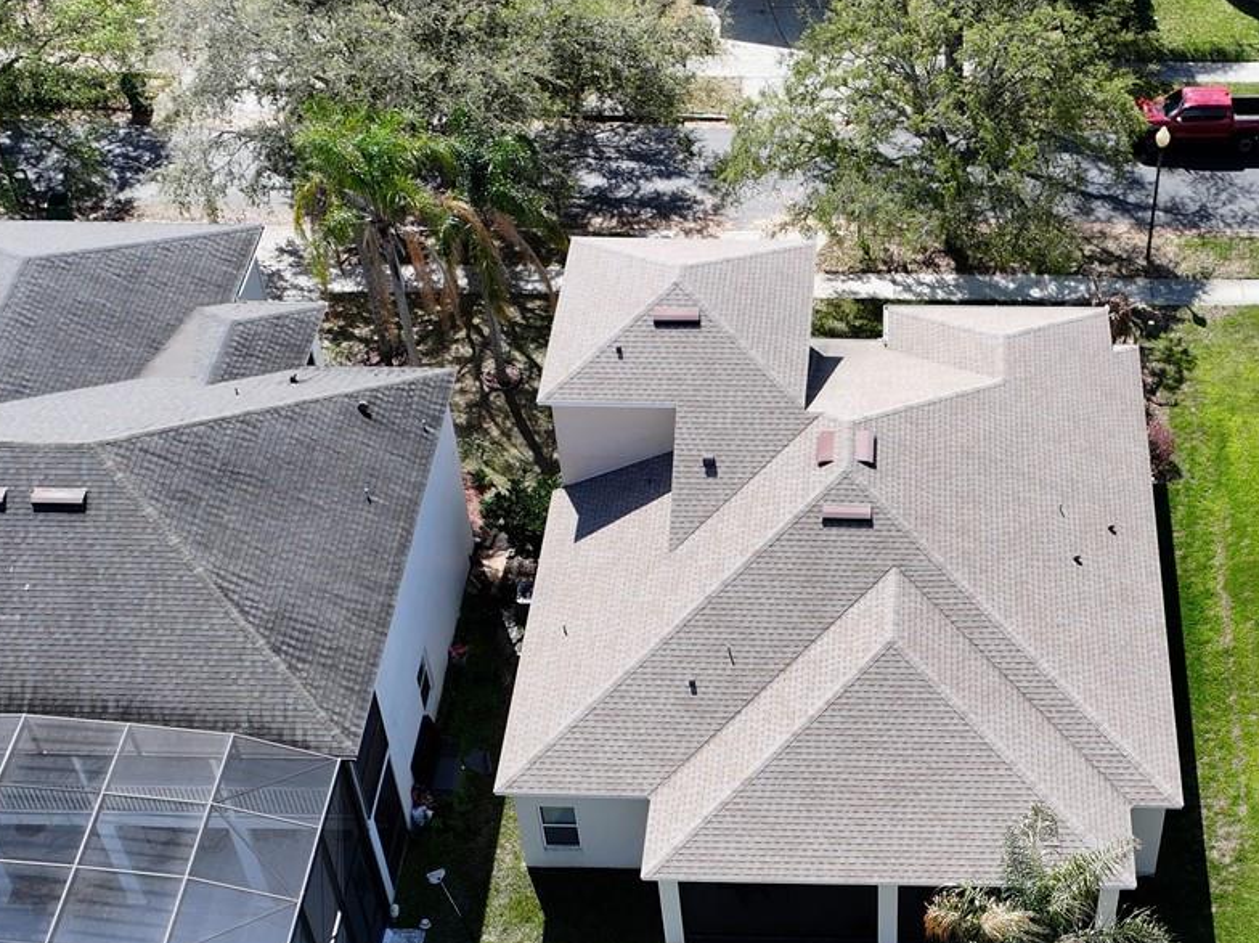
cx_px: 877
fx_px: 1781
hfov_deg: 38.3
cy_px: 876
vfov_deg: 28.3
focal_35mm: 49
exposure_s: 1/1250
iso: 120
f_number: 2.8
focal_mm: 12.29
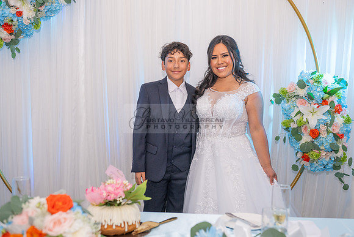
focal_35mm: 44
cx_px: 177
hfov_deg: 44.5
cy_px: 118
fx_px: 433
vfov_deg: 30.5
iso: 1000
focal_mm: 44
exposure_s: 1/200
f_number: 4.5
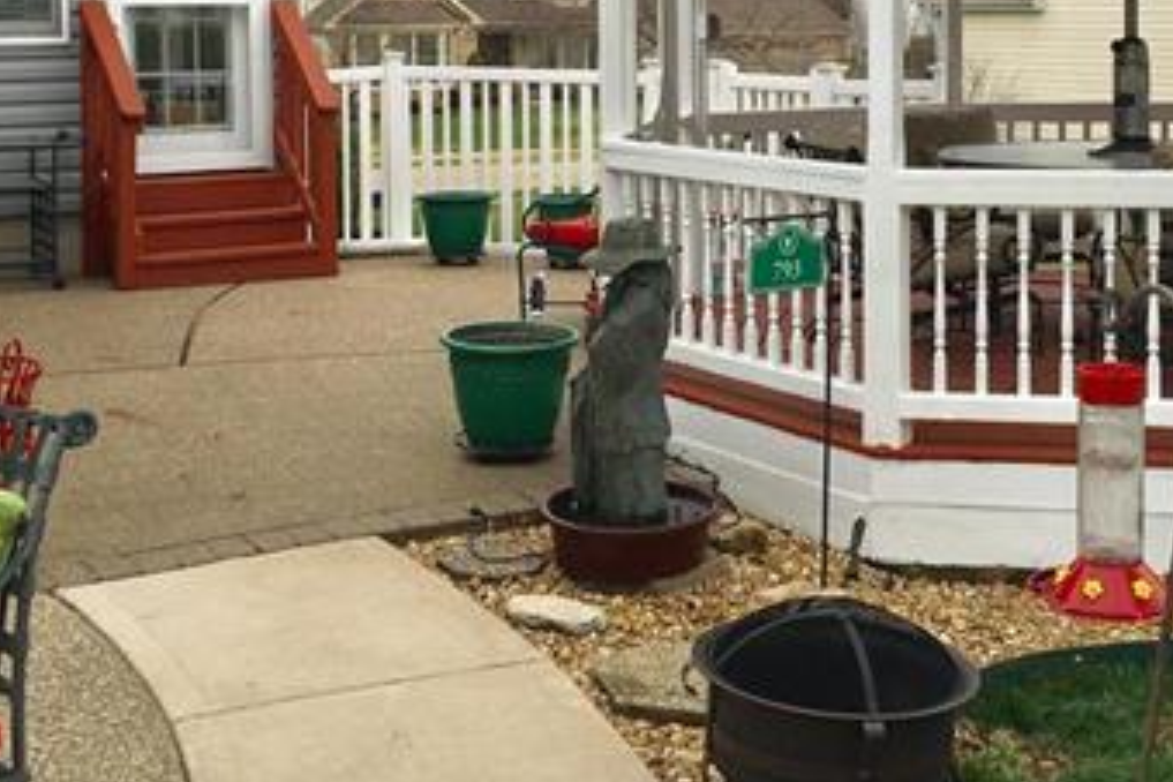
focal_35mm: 57
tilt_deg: -3.9
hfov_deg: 34.8
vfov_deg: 23.4
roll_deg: -0.2
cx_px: 744
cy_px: 149
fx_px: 1857
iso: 25
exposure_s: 1/625
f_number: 2.2
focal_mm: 4.15
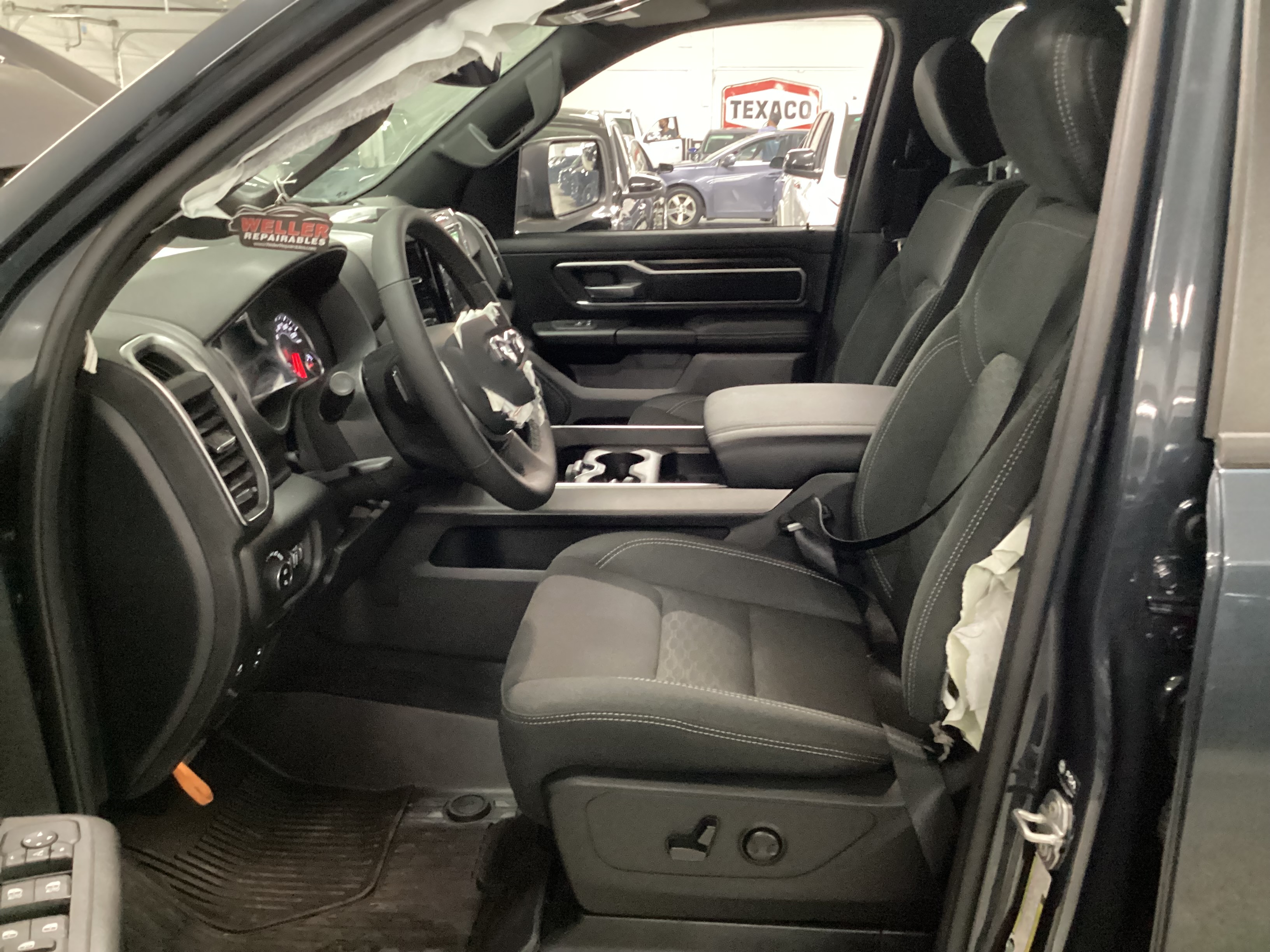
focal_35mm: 31
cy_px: 476
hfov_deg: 58.4
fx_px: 1137
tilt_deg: -18.4
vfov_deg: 45.4
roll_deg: -0.7
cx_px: 635
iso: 640
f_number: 2.4
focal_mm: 3.3
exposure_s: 1/20
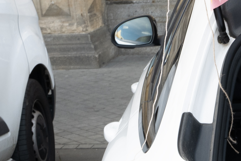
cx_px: 377
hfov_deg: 13.4
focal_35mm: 143
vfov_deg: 9.4
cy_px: 232
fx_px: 957
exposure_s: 1/60
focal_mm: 18
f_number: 7.1
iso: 125
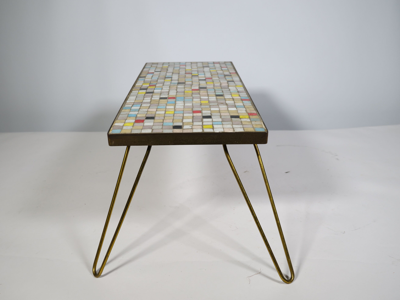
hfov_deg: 51.4
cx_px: 200
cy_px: 150
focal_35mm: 36
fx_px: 416
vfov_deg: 39.7
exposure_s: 1/160
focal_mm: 18
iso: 200
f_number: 3.5
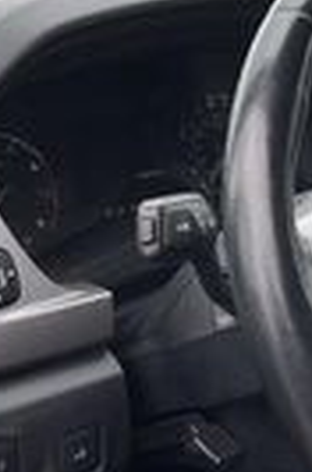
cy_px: 50
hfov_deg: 14.2
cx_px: 433
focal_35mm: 91
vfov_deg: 21.9
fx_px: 1189
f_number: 1.8
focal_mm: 3
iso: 20
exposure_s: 1/180
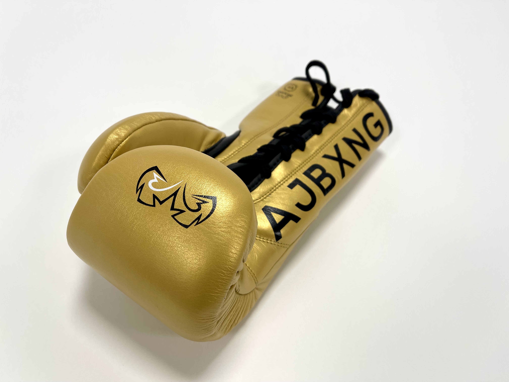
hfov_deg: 67.3
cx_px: 254
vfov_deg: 53.1
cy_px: 191
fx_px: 382
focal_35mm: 26
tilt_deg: -43.0
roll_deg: -3.1
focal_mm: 5.1
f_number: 1.6
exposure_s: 1/100
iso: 50
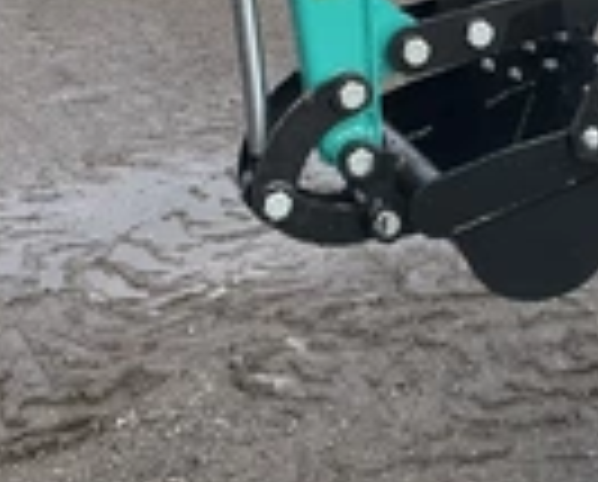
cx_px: 508
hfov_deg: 22.0
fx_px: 1508
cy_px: -72
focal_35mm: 85
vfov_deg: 17.4
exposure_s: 1/1250
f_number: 1.8
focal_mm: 3
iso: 25
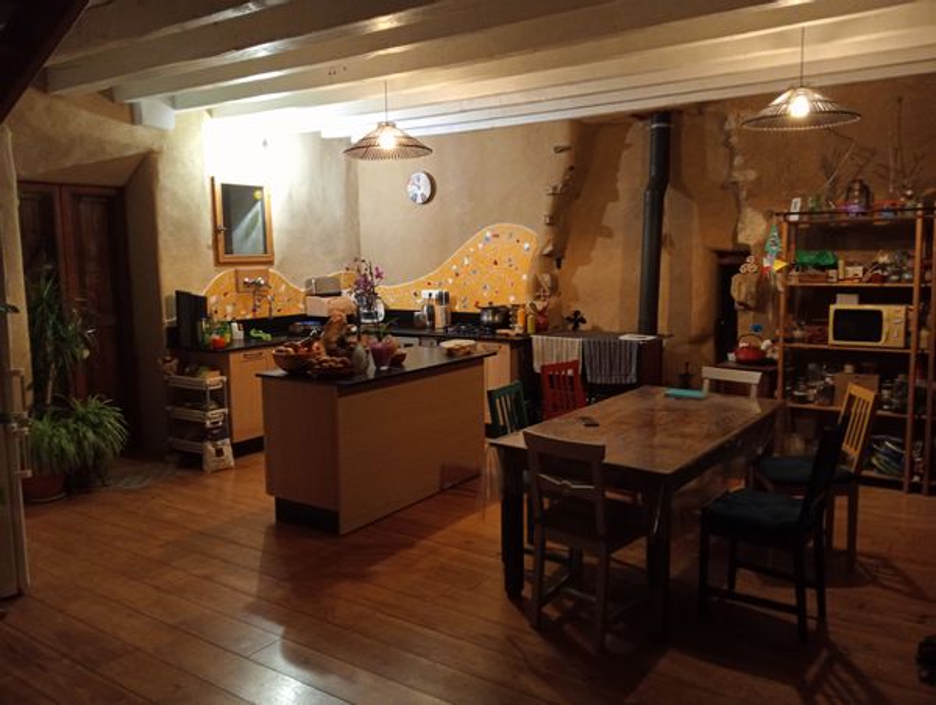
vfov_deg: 49.9
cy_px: 352
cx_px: 468
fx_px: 758
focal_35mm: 28
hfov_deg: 63.4
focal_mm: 3.98
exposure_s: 1/25
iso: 1716
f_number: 1.8
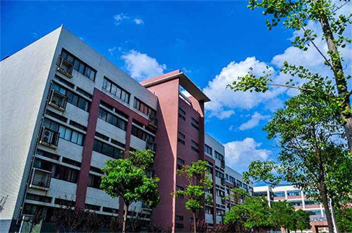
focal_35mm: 27
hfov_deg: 67.5
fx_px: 264
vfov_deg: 47.8
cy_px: 116
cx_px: 176
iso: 100
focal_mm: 18
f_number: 5.6
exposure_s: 1/1000
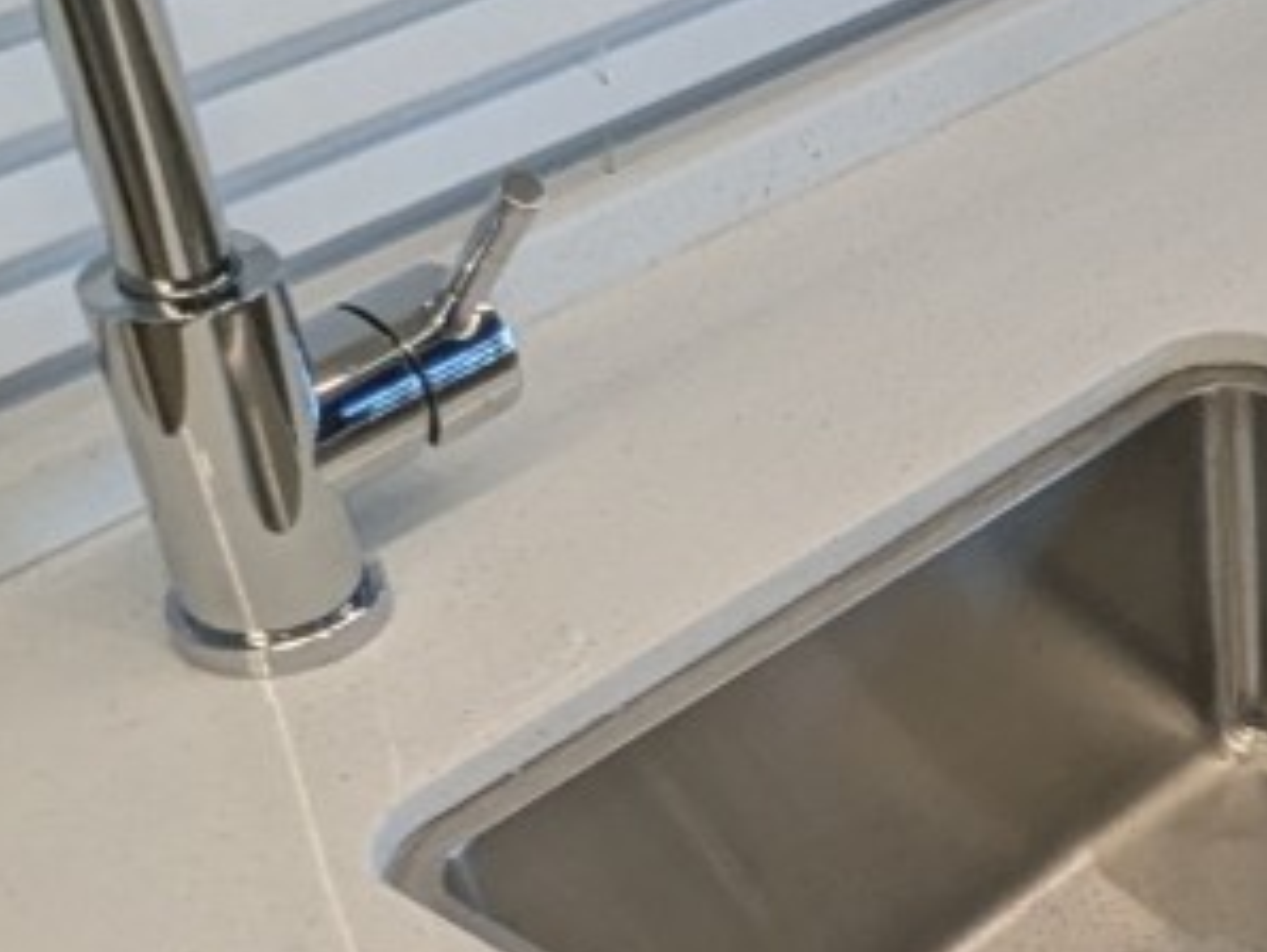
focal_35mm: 75
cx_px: 1626
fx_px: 2747
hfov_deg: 23.2
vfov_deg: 19.4
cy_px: 820
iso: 49
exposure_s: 1/266
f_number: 2.2
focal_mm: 2.35
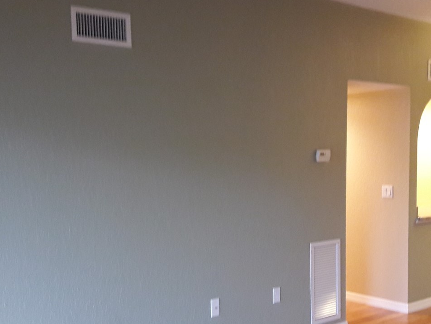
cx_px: 189
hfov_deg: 40.4
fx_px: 585
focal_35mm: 47
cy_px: 216
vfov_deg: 30.7
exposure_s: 1/20
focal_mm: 3.7
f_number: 1.9
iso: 200
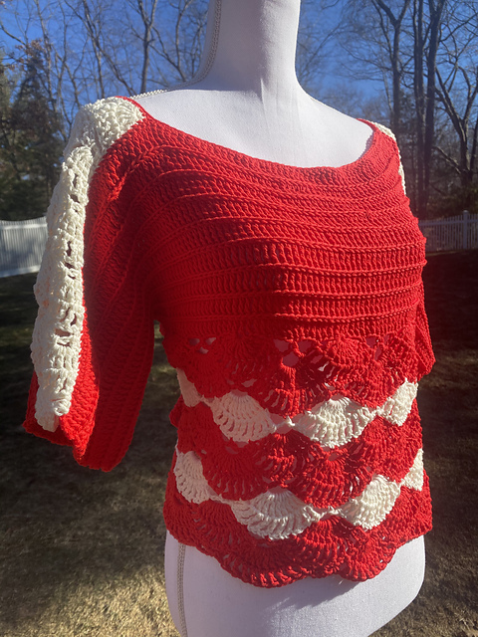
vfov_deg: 67.3
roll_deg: +2.1
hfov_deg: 53.1
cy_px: 318
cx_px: 239
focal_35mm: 26
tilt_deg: -8.9
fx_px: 479
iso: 32
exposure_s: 1/1898
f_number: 1.8
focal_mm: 4.25
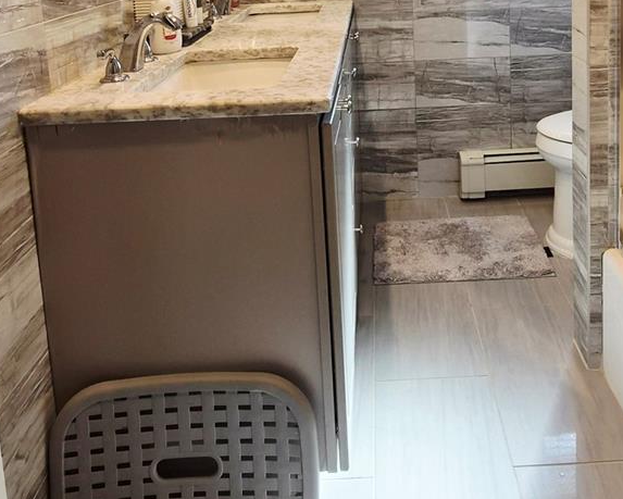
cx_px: 386
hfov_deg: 52.3
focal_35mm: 34
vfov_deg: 39.3
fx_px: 627
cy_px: 23
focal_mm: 1.7
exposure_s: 1/60.2
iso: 40
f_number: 2.2
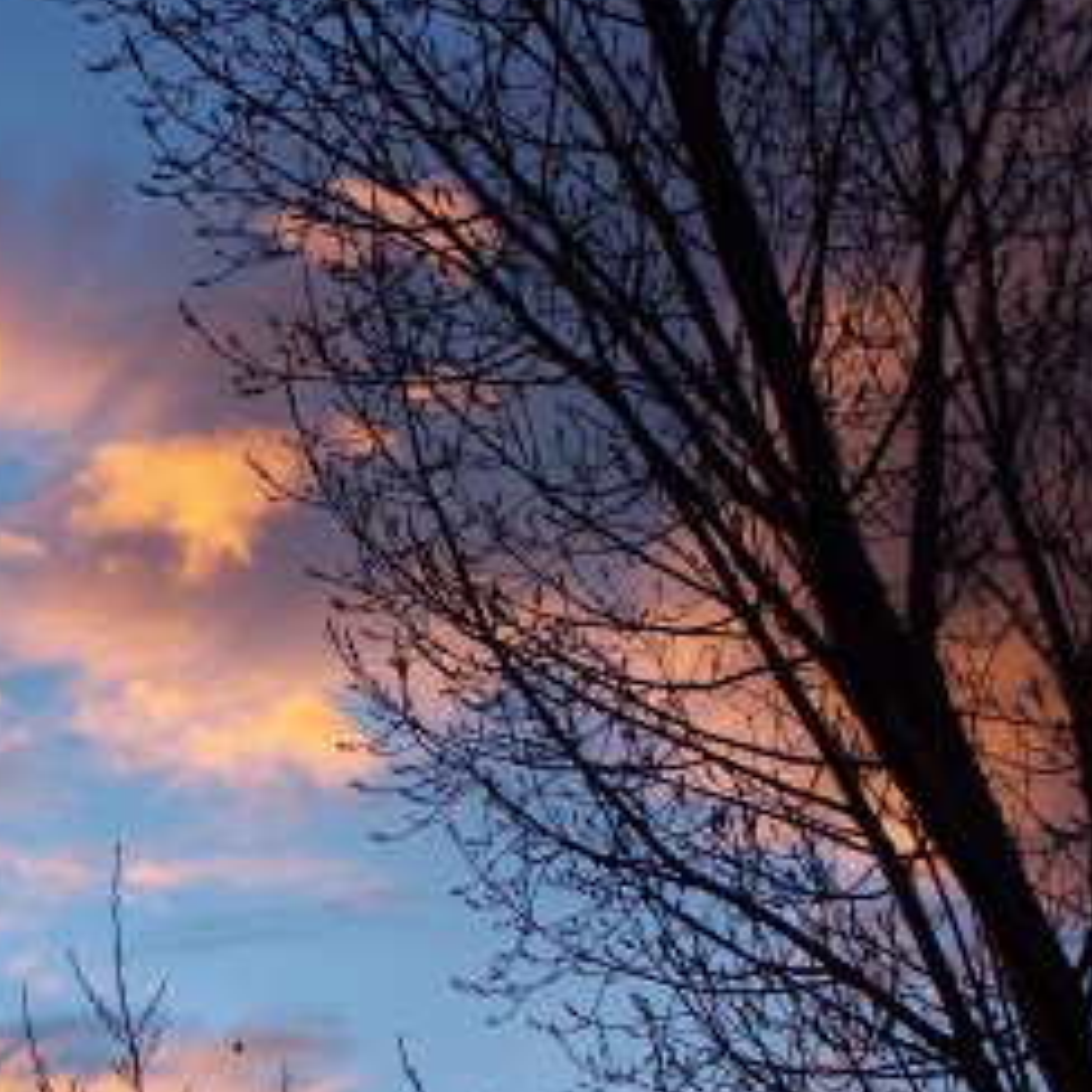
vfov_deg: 16.6
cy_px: 653
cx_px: 251
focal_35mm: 105
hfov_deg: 16.5
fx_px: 3747
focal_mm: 11.1
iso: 80
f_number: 3.2
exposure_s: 1/125
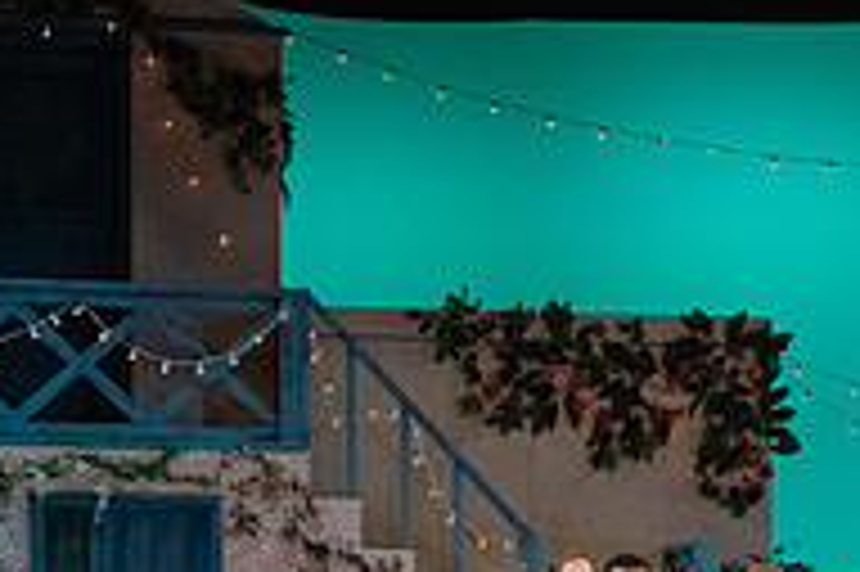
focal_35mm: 158
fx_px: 3771
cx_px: 824
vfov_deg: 8.5
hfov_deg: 12.9
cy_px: 777
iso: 4000
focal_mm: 52
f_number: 3.5
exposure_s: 1/320
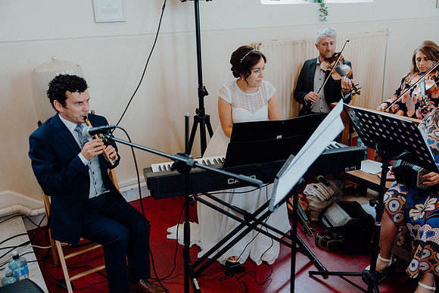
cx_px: 220
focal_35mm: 32
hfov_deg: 58.7
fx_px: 390
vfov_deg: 41.1
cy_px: 146
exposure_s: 1/200
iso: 640
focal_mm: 32
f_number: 2.8
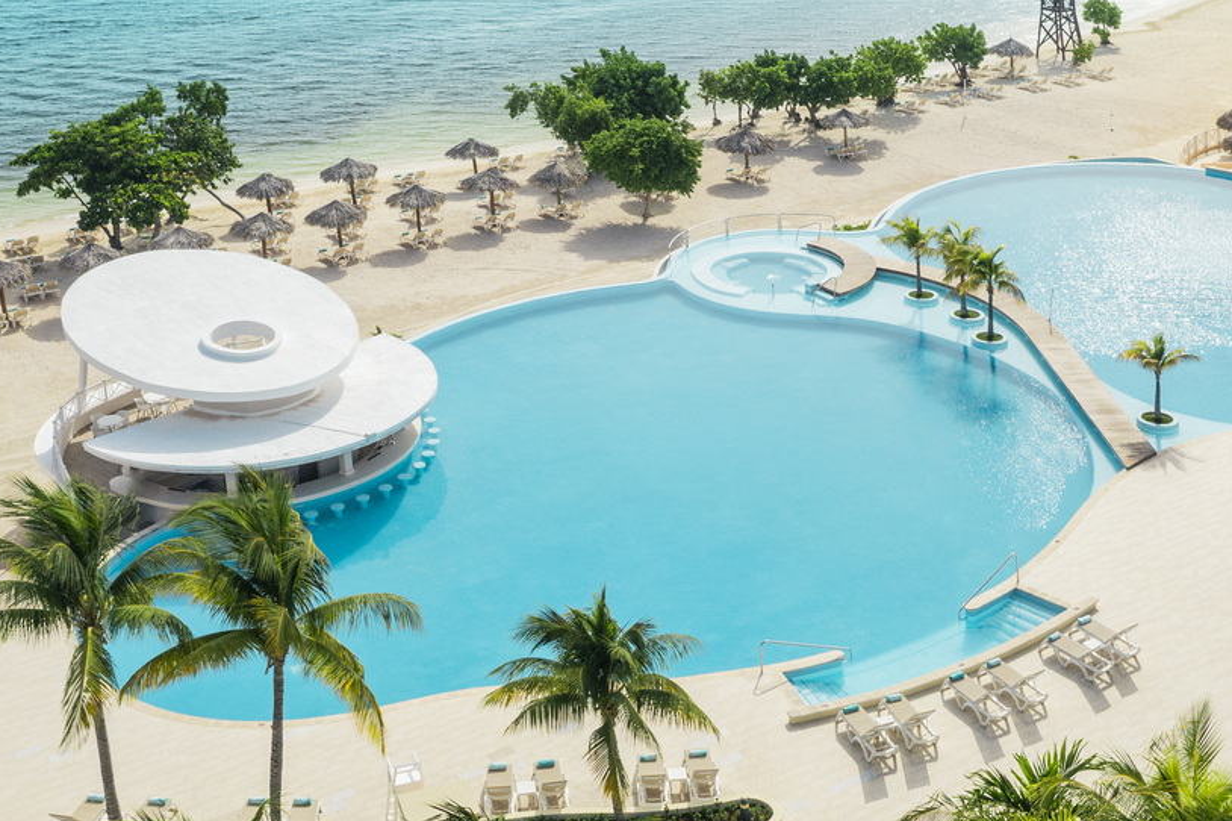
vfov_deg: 28.6
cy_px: 494
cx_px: 670
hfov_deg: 41.9
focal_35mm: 47
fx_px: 1608
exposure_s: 1/100
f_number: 4
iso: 100
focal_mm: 10.26
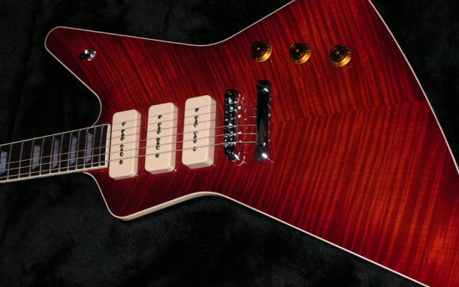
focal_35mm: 106
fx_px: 1326
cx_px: 220
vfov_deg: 12.3
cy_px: 148
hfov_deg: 19.6
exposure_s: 1/60.1
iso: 275
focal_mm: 14.5
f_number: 4.4
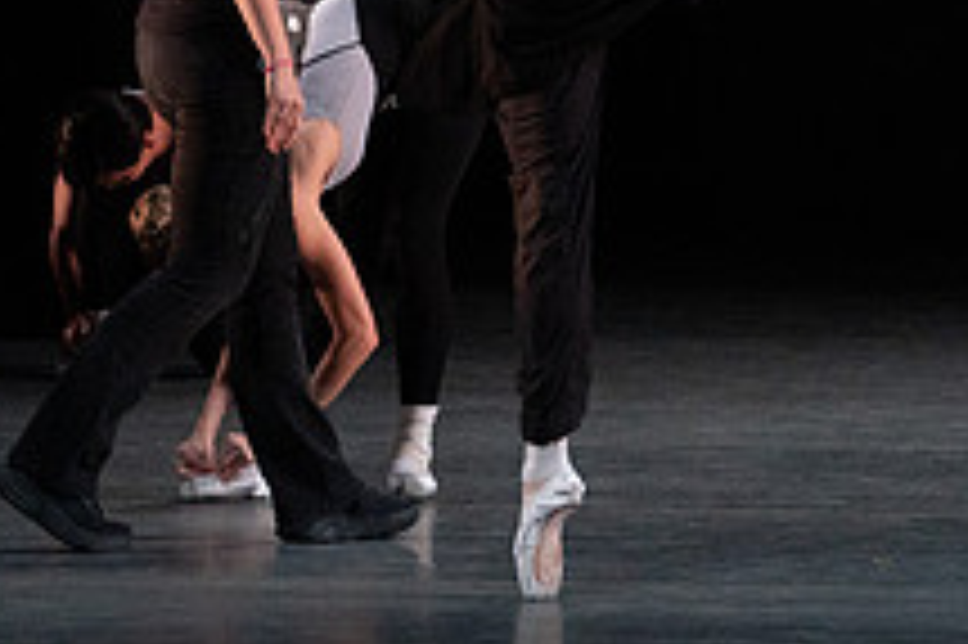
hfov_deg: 3.8
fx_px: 14508
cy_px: -133
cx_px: 626
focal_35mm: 540
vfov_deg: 2.5
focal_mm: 200
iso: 12800
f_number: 8
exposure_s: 1/500
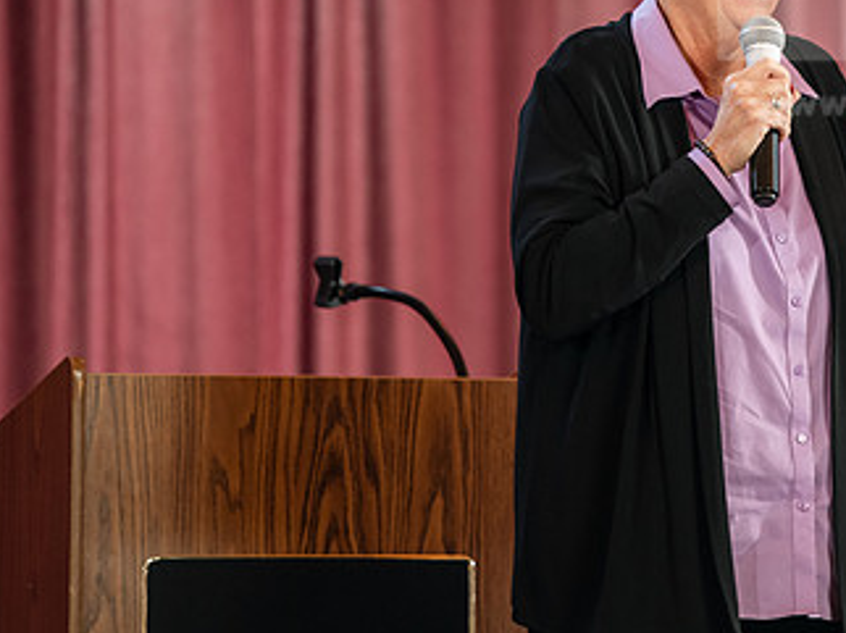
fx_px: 7619
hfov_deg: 6.4
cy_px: 159
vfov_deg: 4.8
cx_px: 638
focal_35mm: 312
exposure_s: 1/200
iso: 1600
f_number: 3.2
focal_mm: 180
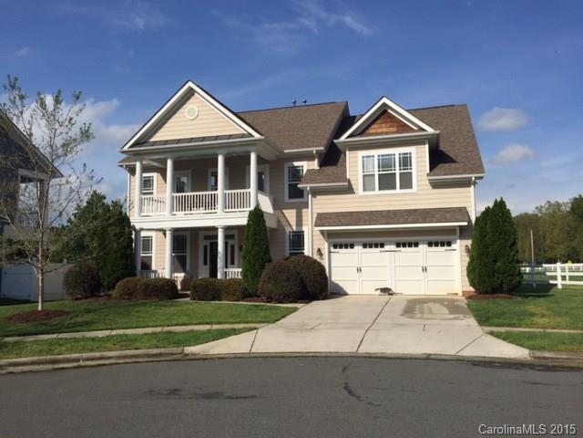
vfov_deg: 48.2
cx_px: 292
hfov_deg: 61.7
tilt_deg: +5.2
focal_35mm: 29
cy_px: 219
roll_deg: +0.1
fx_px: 488
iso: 32
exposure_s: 1/3968
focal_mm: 4.15
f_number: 2.2
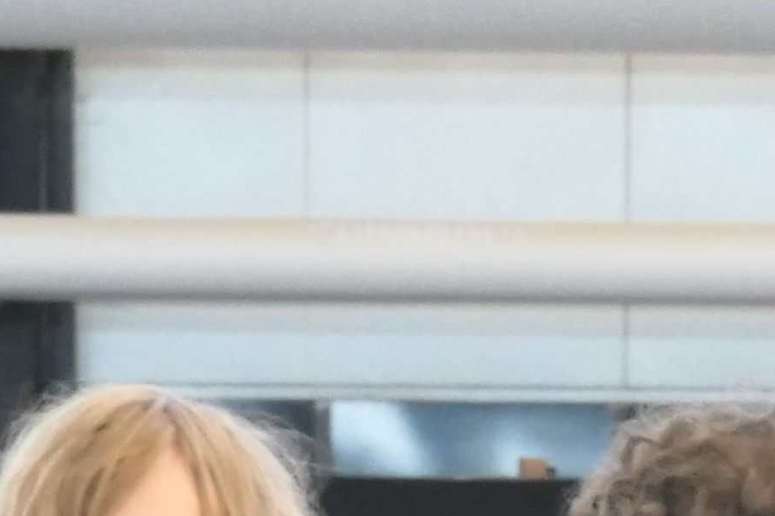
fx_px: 6026
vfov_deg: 4.7
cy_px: 1425
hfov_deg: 7.3
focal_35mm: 280
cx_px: 831
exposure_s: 1/20
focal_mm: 16.7
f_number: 4.1
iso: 1600
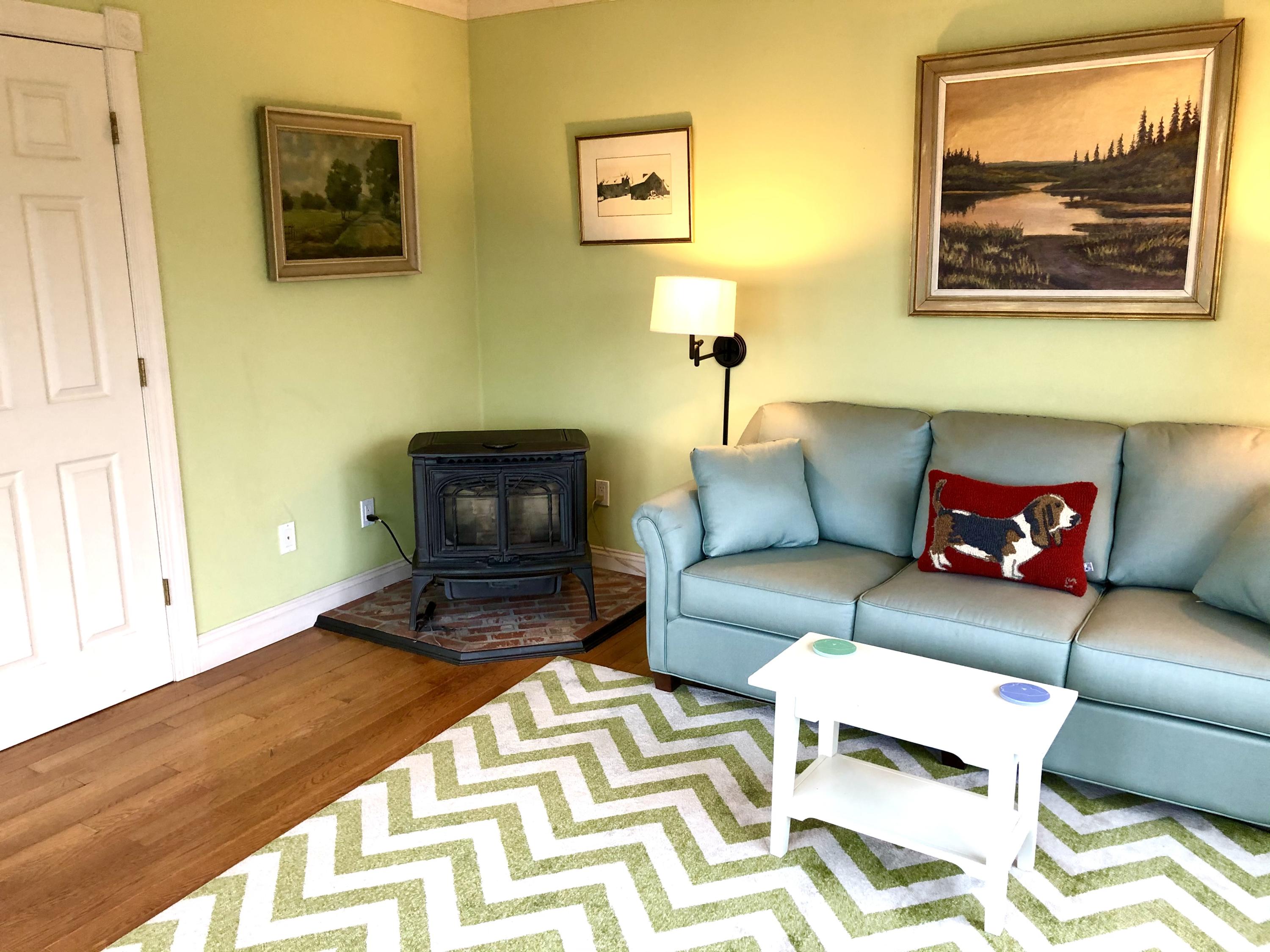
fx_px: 1027
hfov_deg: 63.4
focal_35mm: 28
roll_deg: +1.2
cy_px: 476
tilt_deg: -11.8
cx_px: 635
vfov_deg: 49.7
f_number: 1.8
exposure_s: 1/30
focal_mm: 3.99
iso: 40
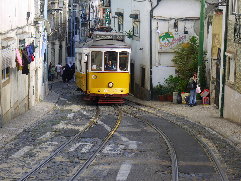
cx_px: 120
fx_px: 557
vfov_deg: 18.4
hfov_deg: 24.4
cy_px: 90
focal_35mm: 80
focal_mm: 40
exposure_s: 1/100
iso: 100
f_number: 5.6
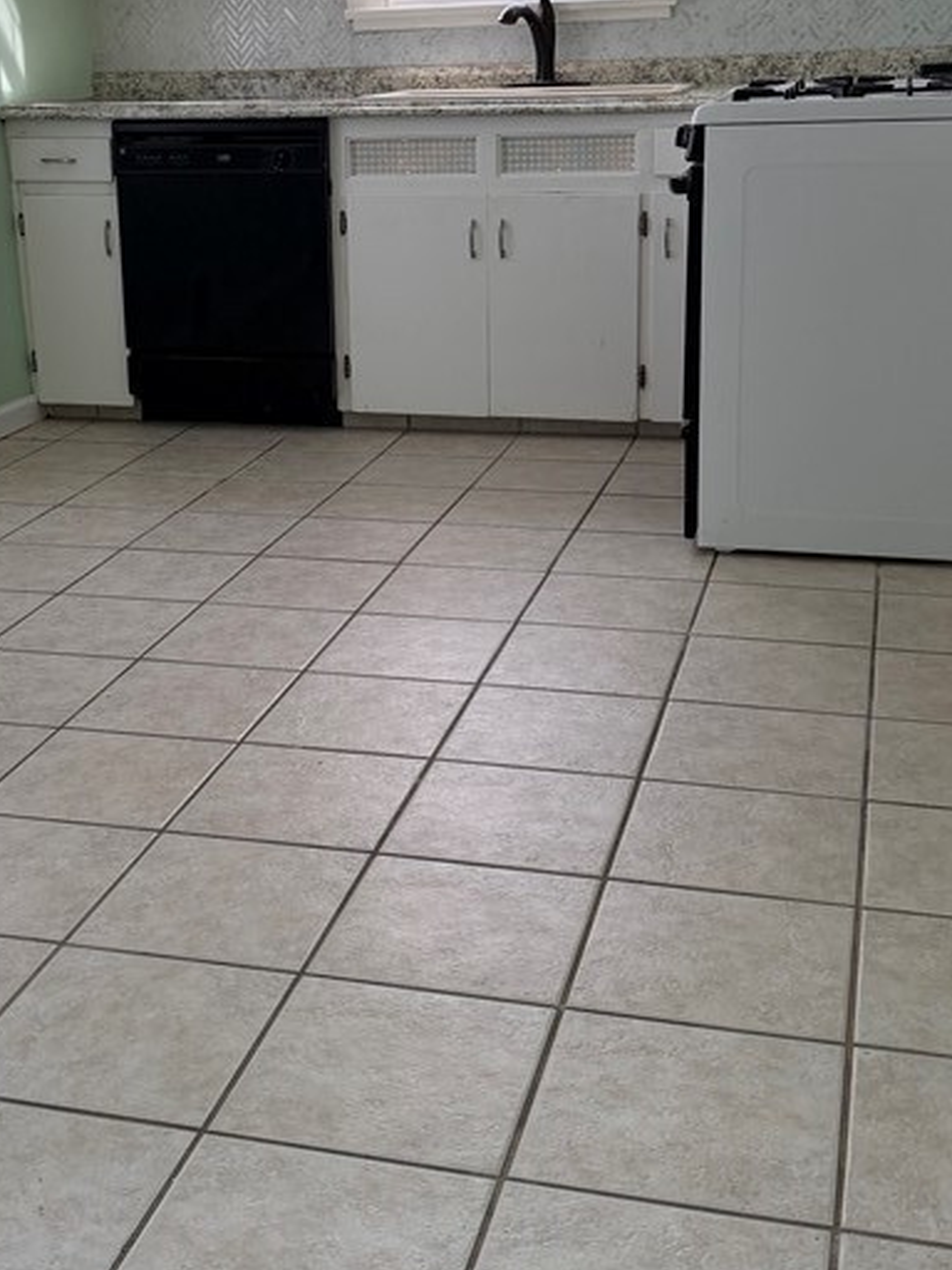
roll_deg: +2.0
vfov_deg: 39.2
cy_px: 424
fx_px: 1760
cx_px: 362
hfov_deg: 30.2
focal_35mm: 48
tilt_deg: -13.4
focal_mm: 6.76
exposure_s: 1/224
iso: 160
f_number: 1.78
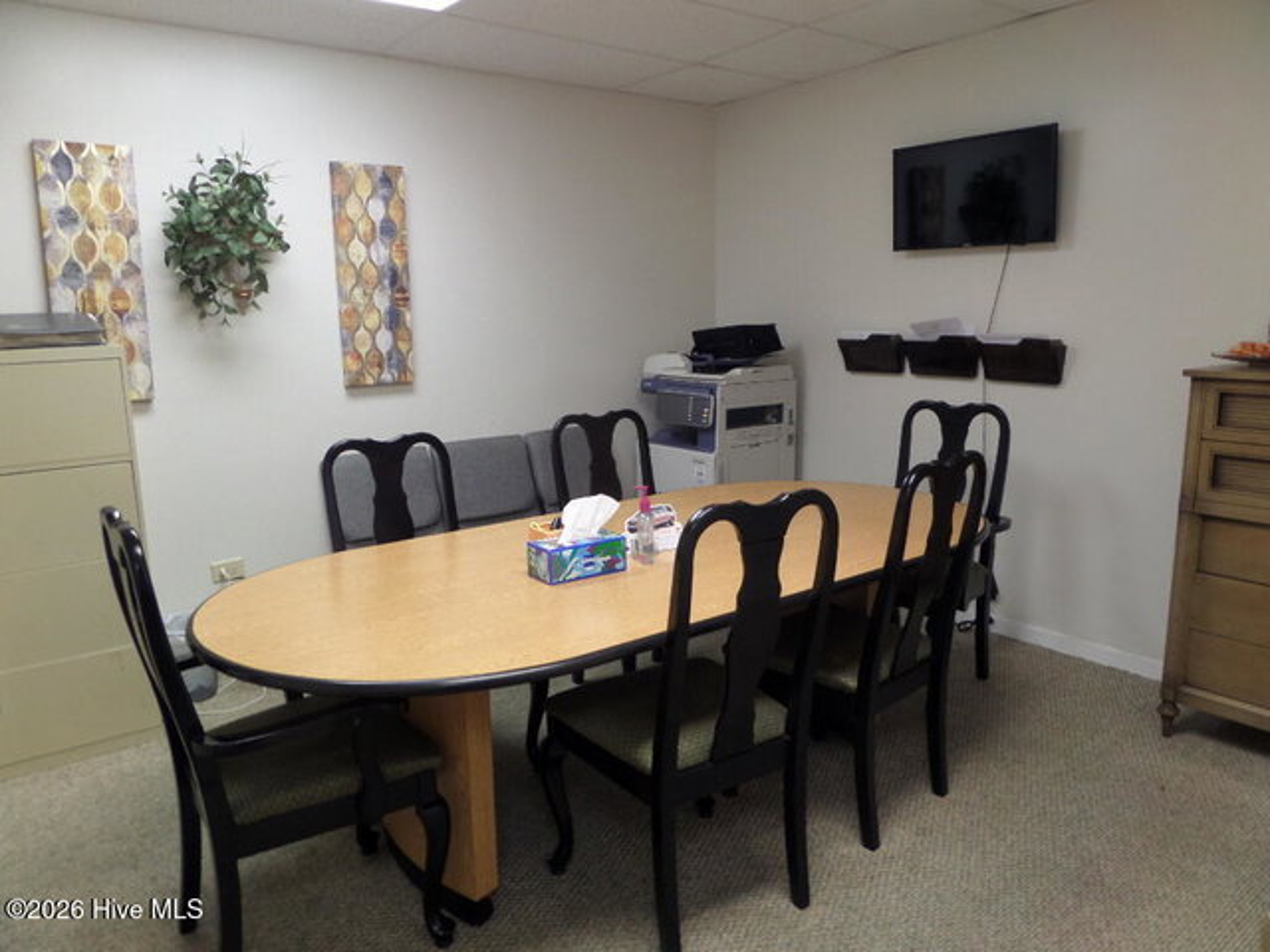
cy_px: 476
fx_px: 881
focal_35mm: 24
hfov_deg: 71.6
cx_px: 635
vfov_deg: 56.8
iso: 200
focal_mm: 4
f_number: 3.2
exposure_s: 1/30
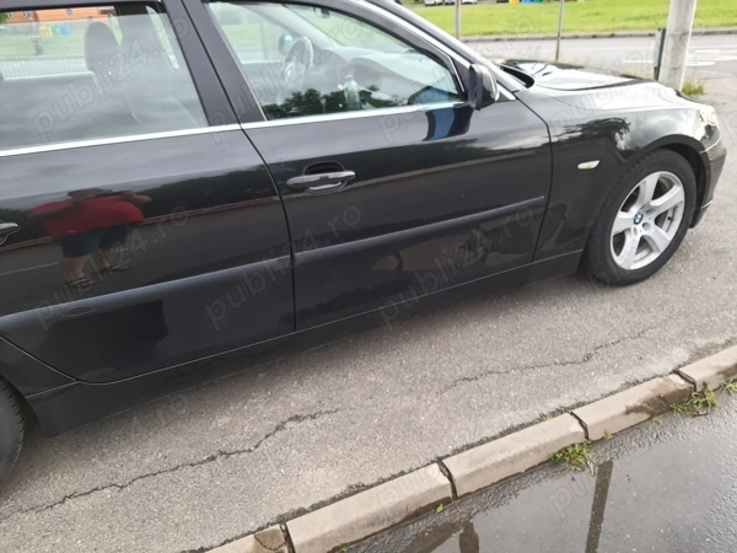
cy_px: 276
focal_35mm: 26
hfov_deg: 67.3
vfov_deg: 53.1
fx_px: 554
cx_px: 368
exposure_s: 1/100
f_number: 1.7
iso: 100
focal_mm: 4.32
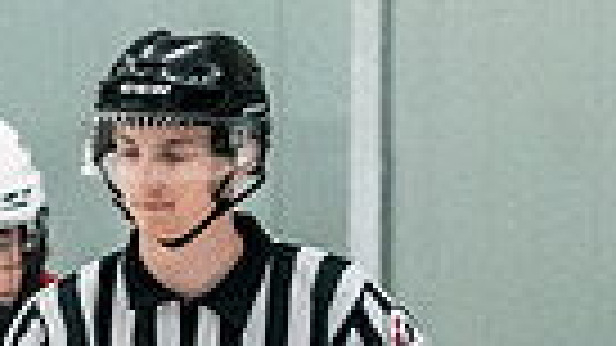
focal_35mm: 973
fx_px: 15890
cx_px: -488
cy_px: 1099
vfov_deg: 1.2
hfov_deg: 2.2
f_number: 2.8
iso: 3200
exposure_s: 1/800
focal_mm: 110
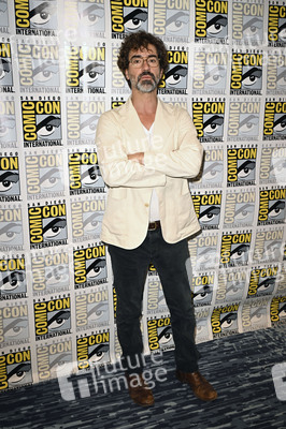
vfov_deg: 54.5
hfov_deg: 37.8
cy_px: 214
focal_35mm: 35
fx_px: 418
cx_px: 143
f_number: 5
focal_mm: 35
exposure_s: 1/250
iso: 1600
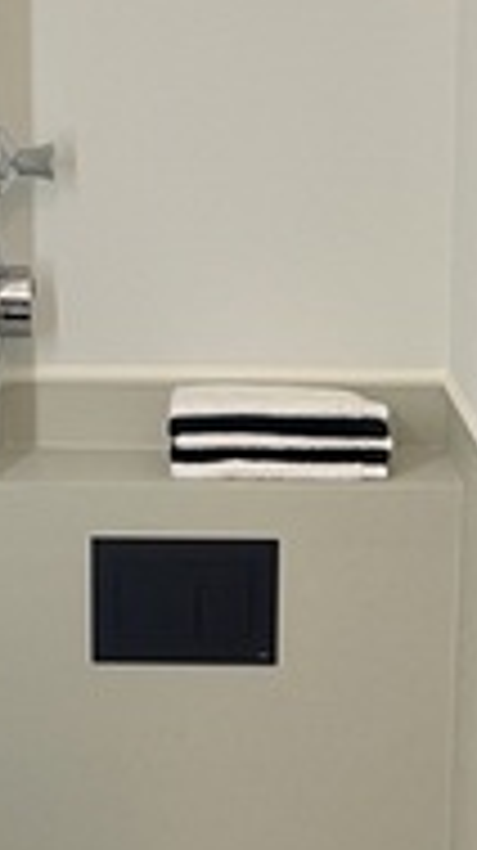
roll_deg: +0.5
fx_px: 2592
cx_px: 158
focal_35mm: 115
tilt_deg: -19.9
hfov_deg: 10.5
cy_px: 877
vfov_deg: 18.1
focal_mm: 4.2
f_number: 1.6
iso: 160
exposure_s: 1/60
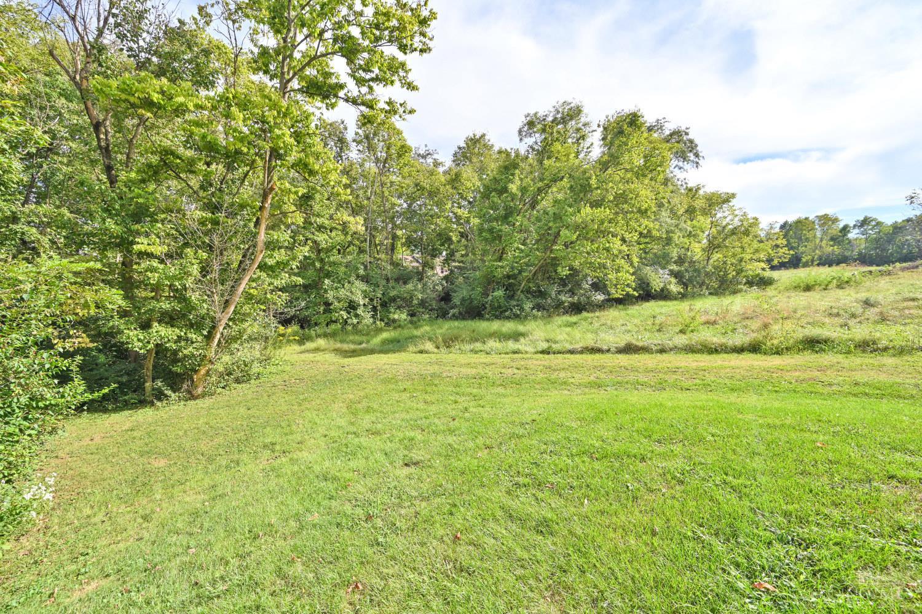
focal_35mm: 14
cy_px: 307
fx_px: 359
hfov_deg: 104.3
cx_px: 461
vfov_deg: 81.2
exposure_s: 1/320
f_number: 6.3
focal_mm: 14
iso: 100
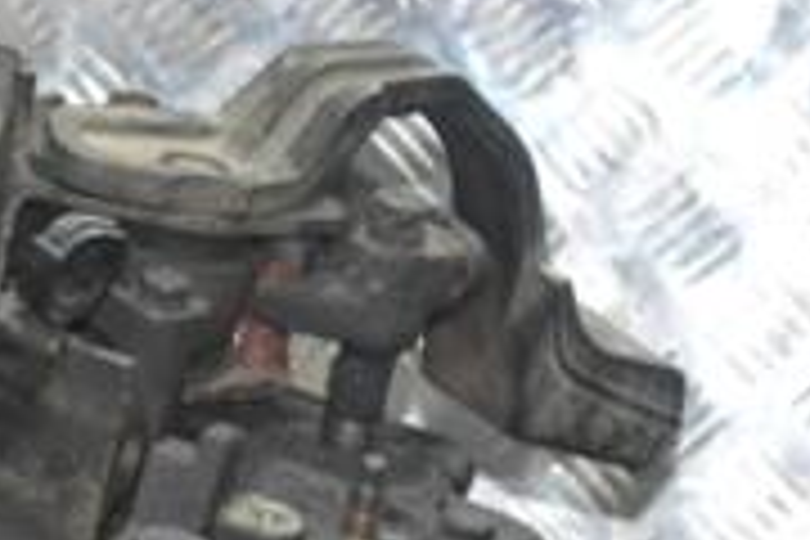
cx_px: -54
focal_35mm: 275
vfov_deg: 5.0
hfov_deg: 7.5
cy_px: 801
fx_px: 6179
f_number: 5.6
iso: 3200
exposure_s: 1/60
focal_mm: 55
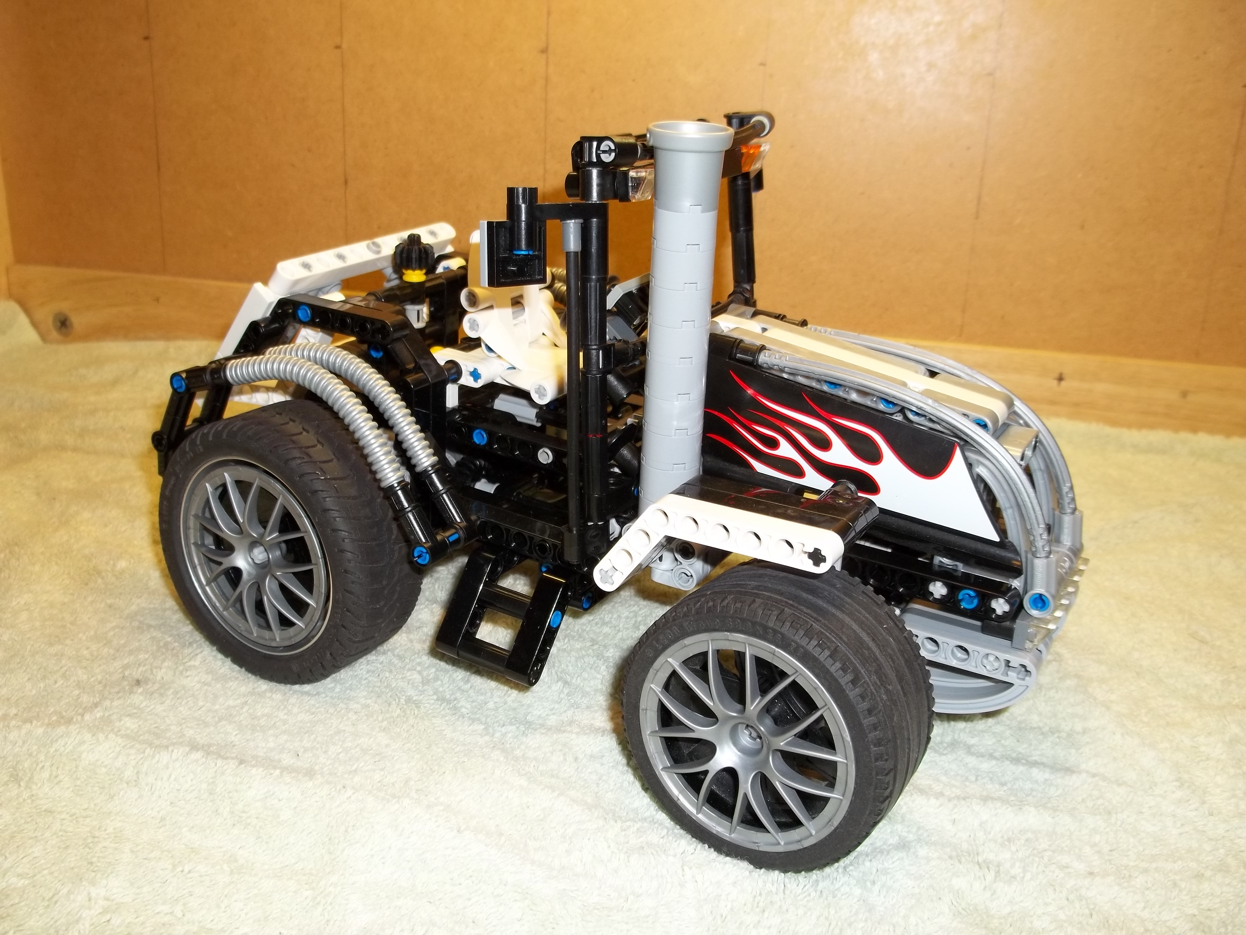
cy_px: 468
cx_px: 623
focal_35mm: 33
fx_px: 1188
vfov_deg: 42.9
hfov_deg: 55.4
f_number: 3.3
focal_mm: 5.9
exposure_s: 1/30
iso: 64
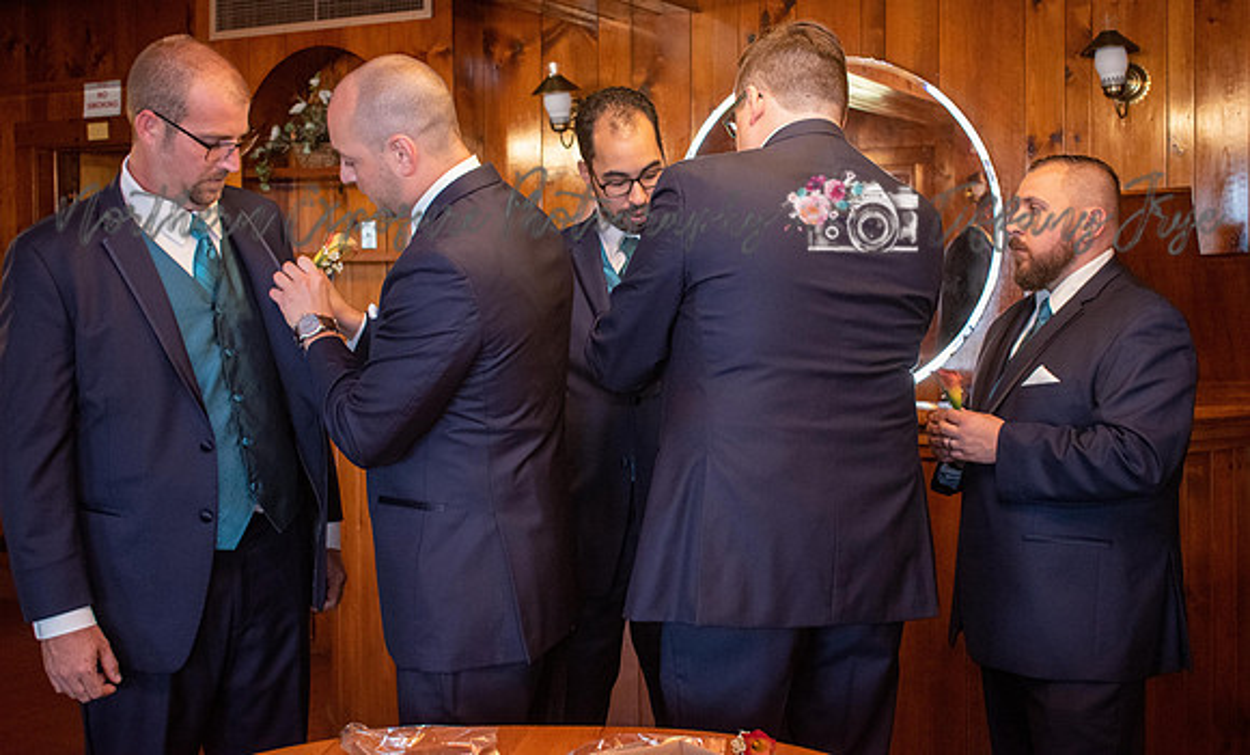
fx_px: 1615
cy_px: 338
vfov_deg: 26.3
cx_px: 625
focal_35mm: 48
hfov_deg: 42.3
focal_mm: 31
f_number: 4.2
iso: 2500
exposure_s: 1/60
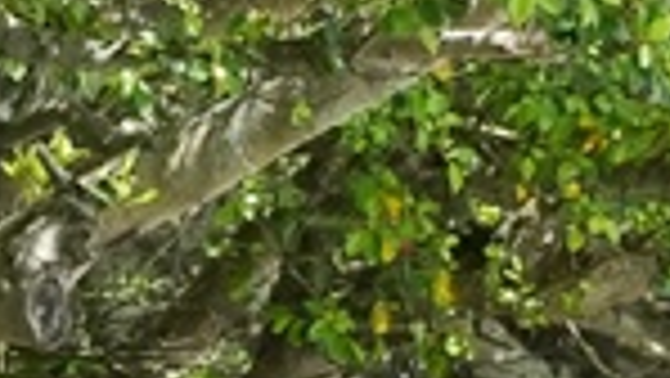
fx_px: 8710
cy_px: 1091
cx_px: -1093
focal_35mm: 490
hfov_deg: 4.3
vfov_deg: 2.5
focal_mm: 45.4
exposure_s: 1/2000
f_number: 8
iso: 3200
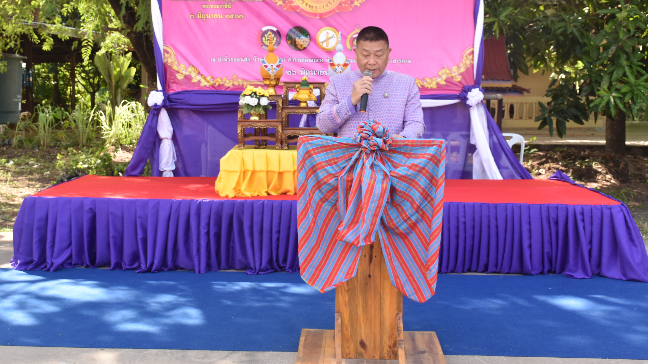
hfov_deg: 40.8
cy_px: 113
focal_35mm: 51
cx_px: 285
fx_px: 870
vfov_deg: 23.5
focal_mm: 27
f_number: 7.1
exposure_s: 1/200
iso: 400
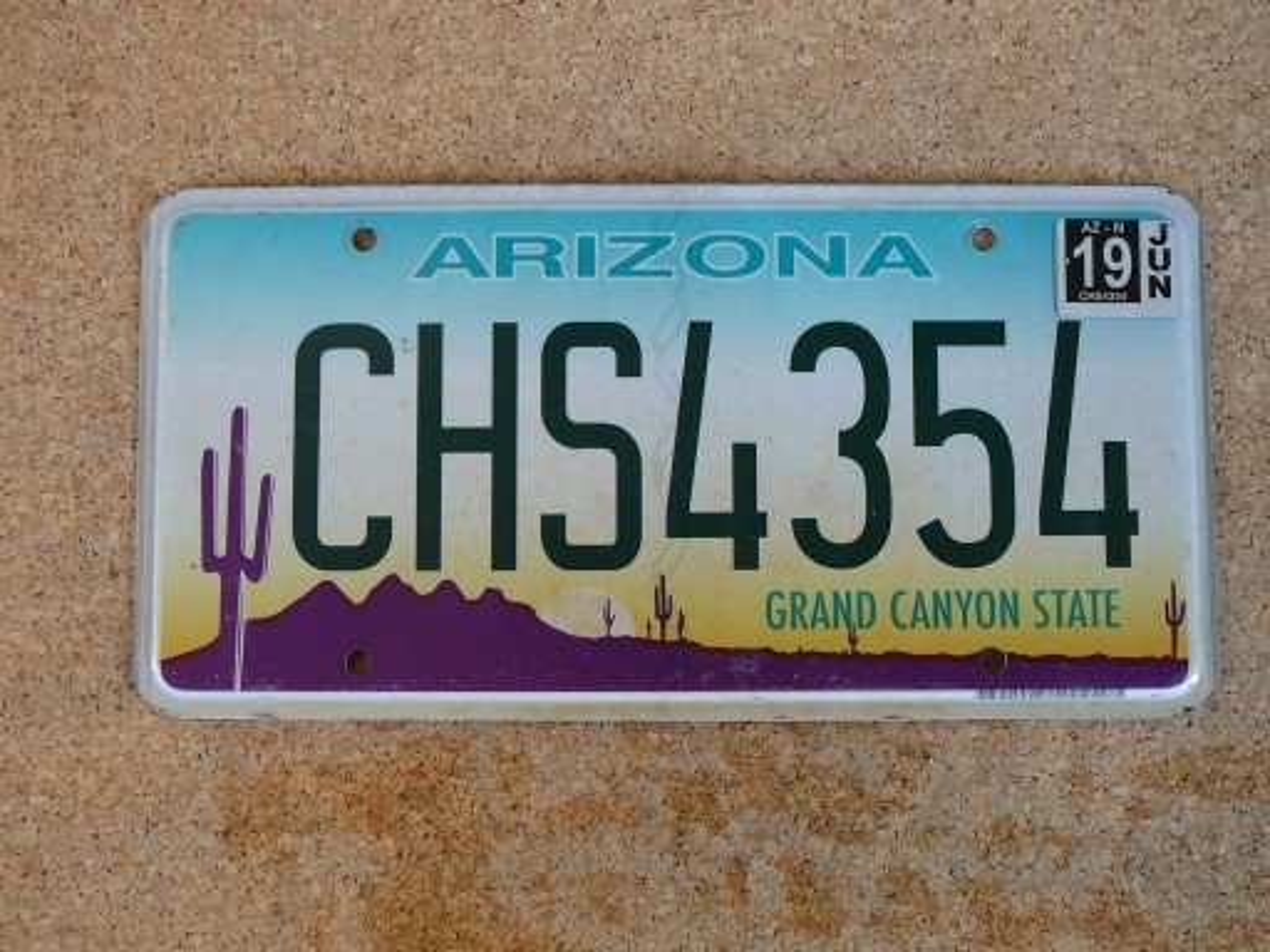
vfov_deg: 33.6
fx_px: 1578
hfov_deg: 43.9
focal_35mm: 43
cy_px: 476
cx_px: 635
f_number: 3.2
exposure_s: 1/60
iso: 80
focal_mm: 6.4
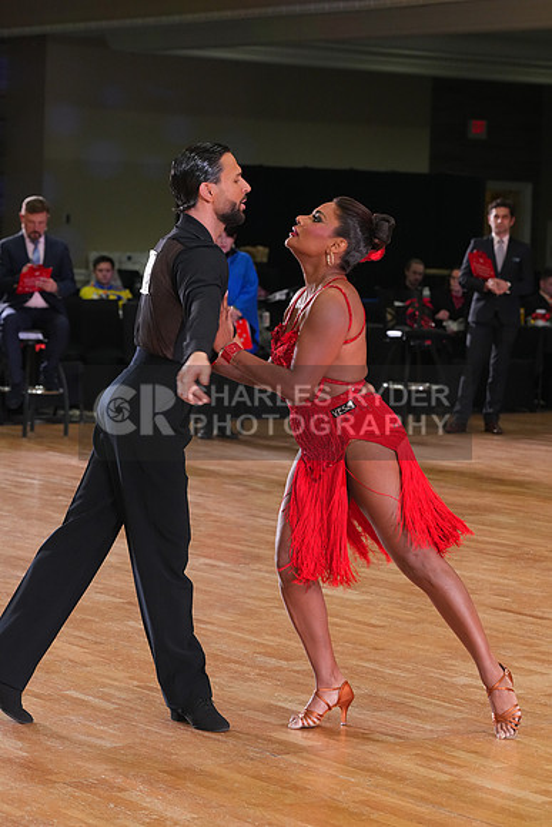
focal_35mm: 102
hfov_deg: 13.4
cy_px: 414
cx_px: 276
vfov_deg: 20.0
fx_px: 2344
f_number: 5.6
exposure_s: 1/200
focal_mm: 102
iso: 3200
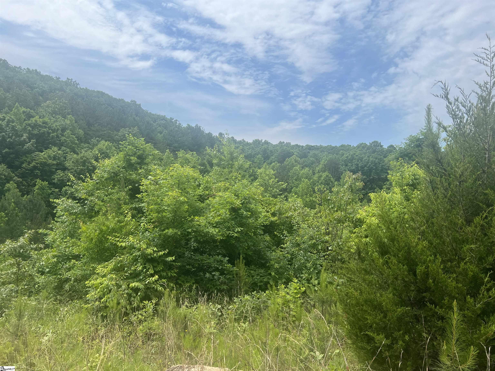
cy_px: 186
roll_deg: -2.5
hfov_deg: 67.3
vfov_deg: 53.1
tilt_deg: -0.2
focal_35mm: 26
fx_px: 372
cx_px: 248
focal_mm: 5.7
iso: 50
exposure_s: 1/5319
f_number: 1.5
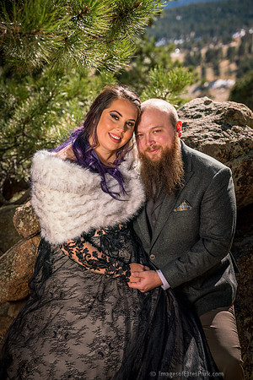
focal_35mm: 70
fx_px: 738
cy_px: 190
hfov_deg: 19.5
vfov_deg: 28.8
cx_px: 126
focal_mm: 70
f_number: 4
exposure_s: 1/2000
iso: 200
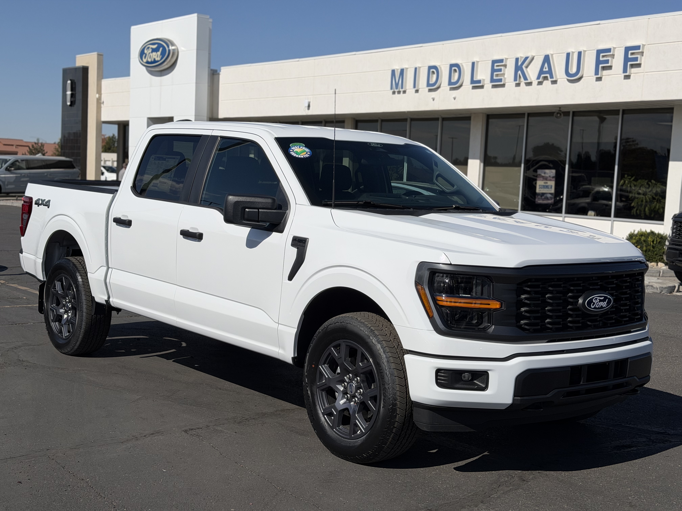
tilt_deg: -4.9
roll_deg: -2.8
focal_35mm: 48
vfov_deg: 30.3
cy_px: 256
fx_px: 946
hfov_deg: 39.7
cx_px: 341
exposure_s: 1/20408
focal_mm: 6.76
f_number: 1.78
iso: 80
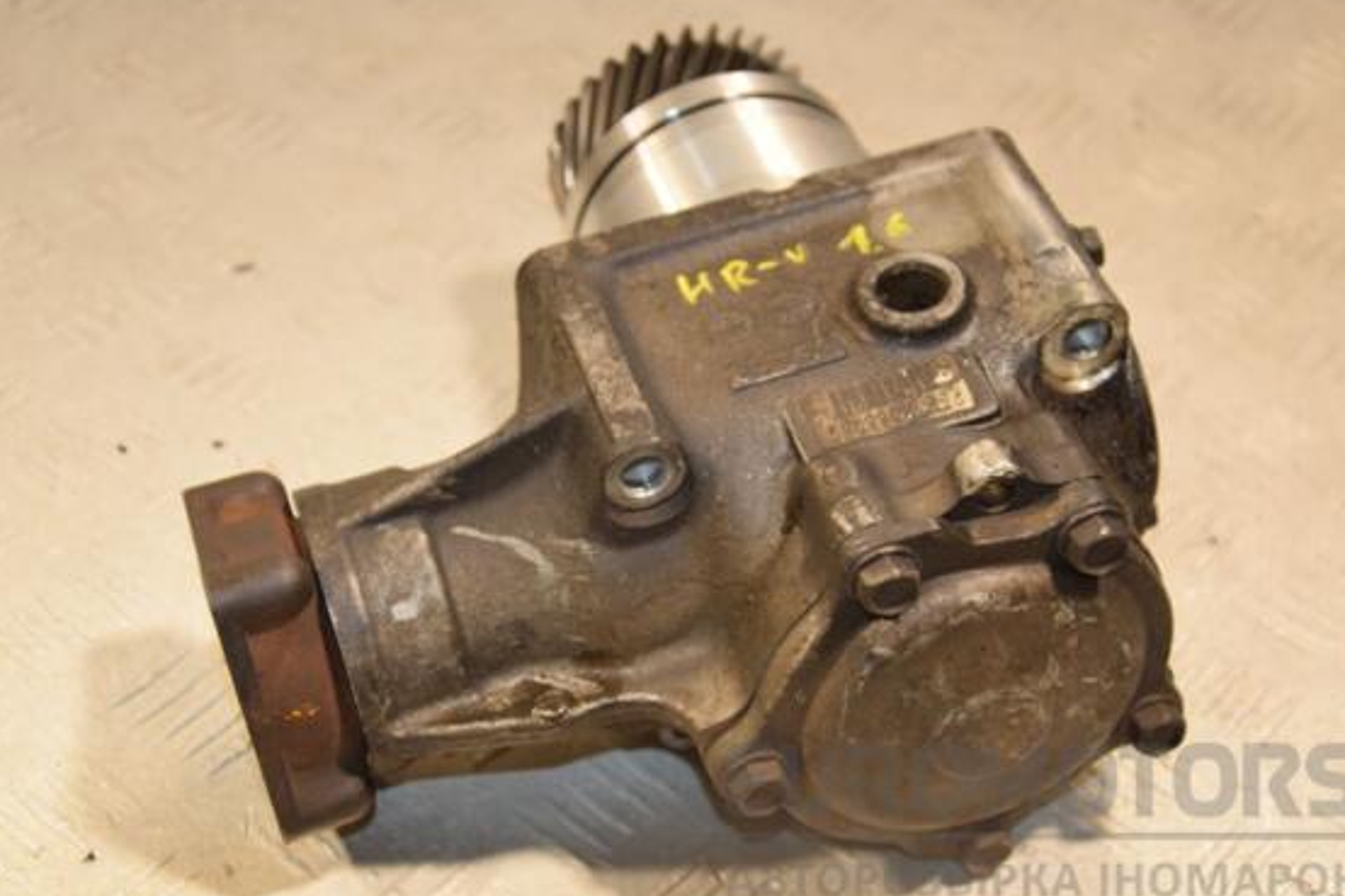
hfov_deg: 26.0
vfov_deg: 17.5
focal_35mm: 78
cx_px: 680
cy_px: 456
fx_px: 2913
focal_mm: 48
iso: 800
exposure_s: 1/200
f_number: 4.8
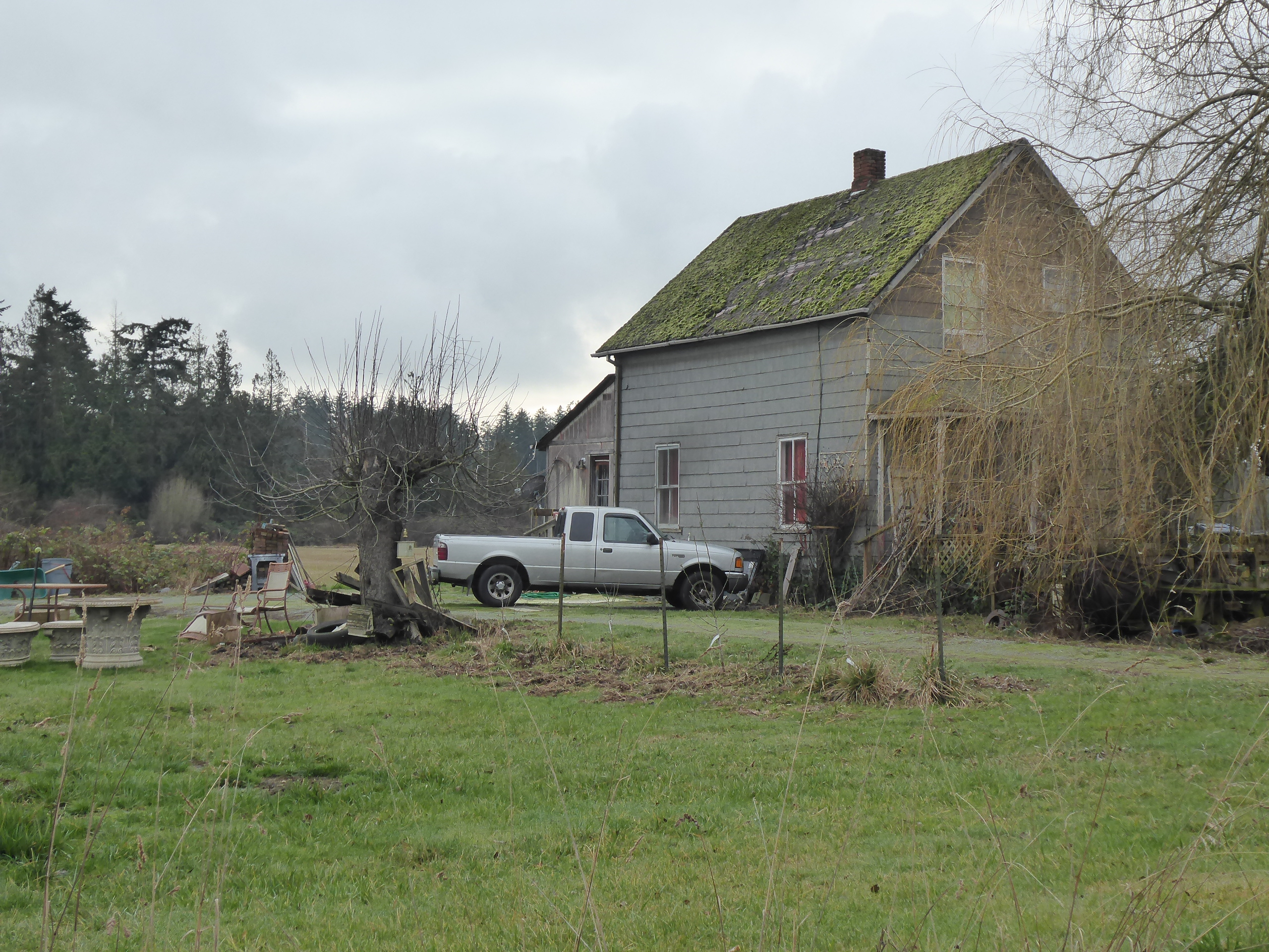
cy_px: 476
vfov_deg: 27.5
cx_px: 634
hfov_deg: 36.2
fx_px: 1943
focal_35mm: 53
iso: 160
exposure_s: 1/320
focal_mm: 9
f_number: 4.1
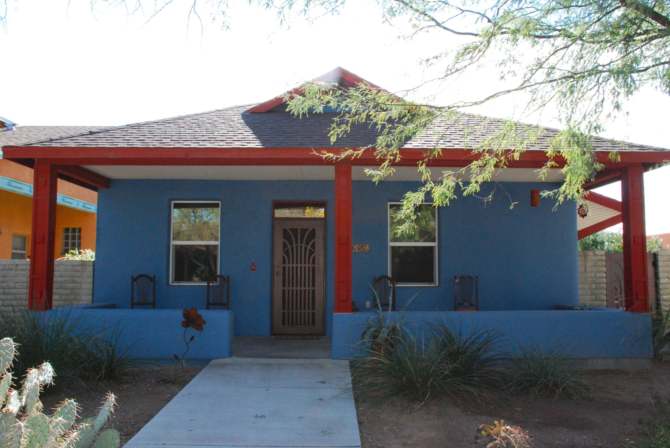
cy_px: 224
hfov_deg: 61.9
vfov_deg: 43.7
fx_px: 559
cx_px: 335
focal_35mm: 30
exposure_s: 1/200
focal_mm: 20
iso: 1600
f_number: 16
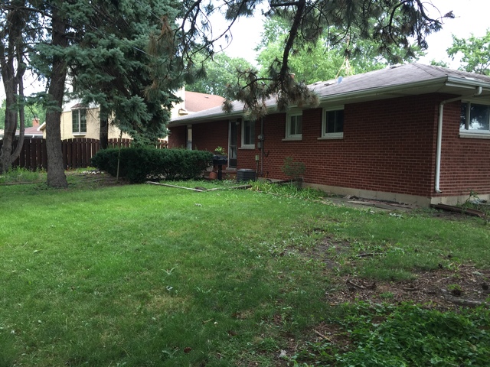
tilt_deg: -4.1
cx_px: 245
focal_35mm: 29
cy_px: 184
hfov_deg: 61.7
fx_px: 411
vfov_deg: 48.2
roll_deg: -2.3
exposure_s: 1/120
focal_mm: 4.15
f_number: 2.2
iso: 40
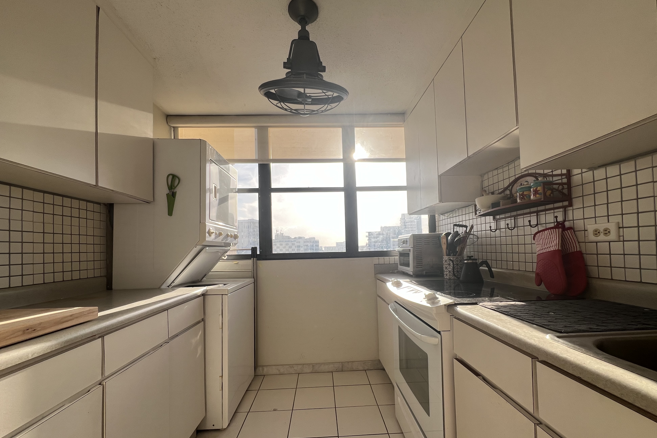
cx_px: 335
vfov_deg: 81.0
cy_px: 241
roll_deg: +1.8
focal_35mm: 14
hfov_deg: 104.2
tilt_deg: +1.2
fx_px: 255
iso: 32
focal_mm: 1.57
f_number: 1.8
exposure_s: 1/265
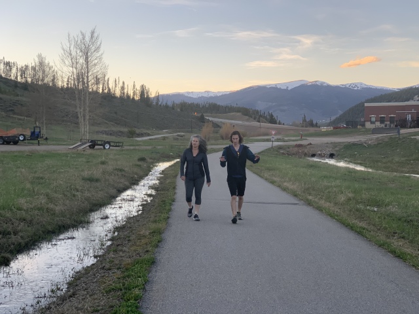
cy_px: 157
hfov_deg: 36.8
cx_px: 210
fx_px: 629
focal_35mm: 52
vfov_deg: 28.0
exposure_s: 1/122
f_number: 2.4
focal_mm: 6
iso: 32
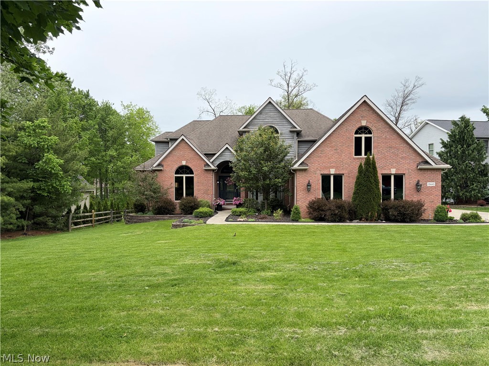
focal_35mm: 26
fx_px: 367
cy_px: 183
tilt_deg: +0.0
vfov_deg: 53.1
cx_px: 244
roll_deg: +0.3
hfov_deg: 67.3
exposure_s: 1/1155
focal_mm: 5.96
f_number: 1.6
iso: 50
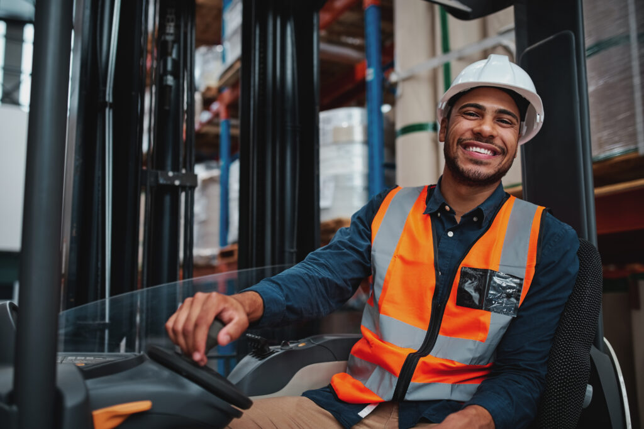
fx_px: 626
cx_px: 322
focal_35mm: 35
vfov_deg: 37.9
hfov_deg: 54.4
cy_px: 214
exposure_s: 1/160
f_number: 2
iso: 250
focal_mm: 35
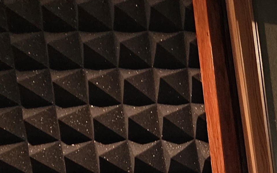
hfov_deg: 16.3
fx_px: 770
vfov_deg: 10.7
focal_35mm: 102
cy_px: 432
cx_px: 535
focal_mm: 6.3
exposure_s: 1/27
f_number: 1.7
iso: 250
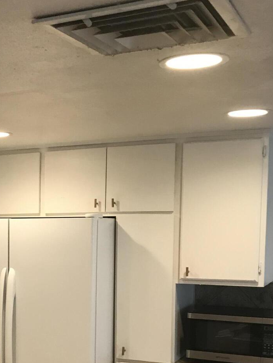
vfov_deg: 31.2
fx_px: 631
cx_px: -6
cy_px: 301
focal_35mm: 60
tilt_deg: -4.3
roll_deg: -0.3
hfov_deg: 23.3
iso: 40
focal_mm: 3.99
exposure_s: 1/30
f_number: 1.8
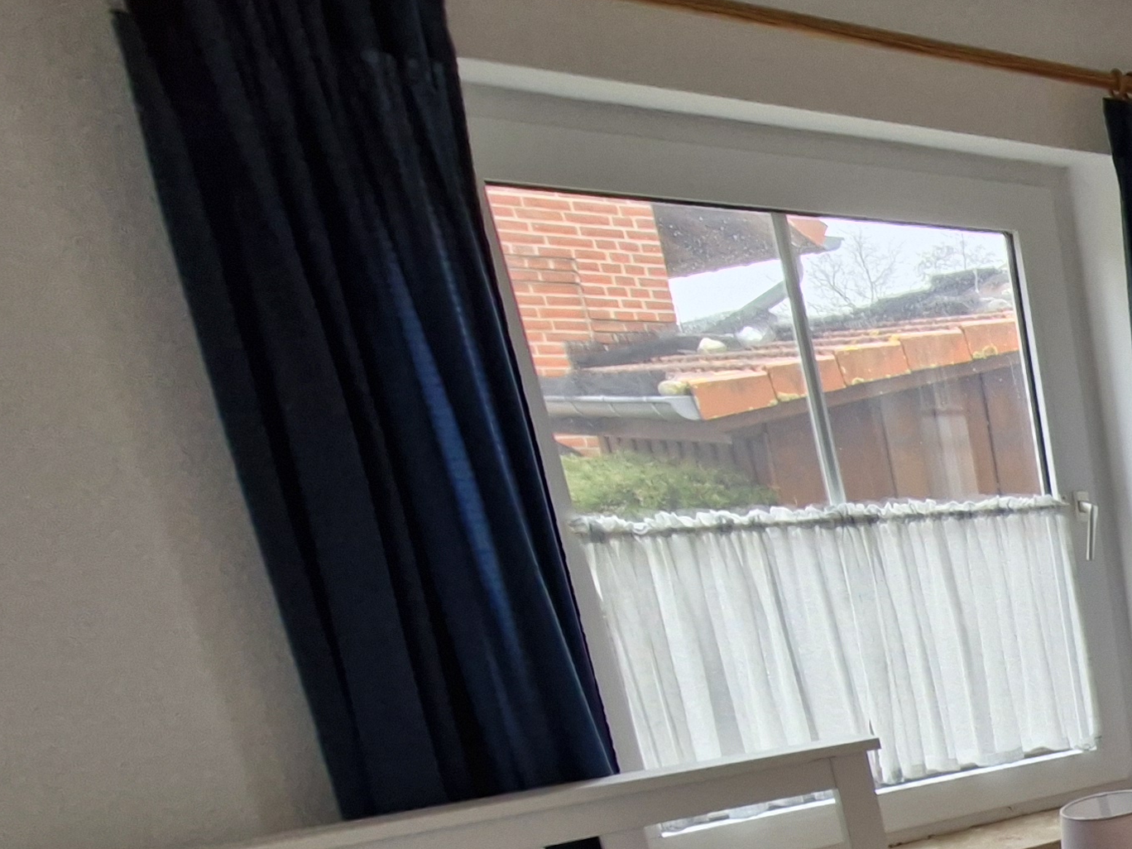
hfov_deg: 30.8
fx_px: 1243
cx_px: 1631
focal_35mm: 38
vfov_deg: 33.5
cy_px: 903
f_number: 2.2
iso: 160
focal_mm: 1.74
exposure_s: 1/50
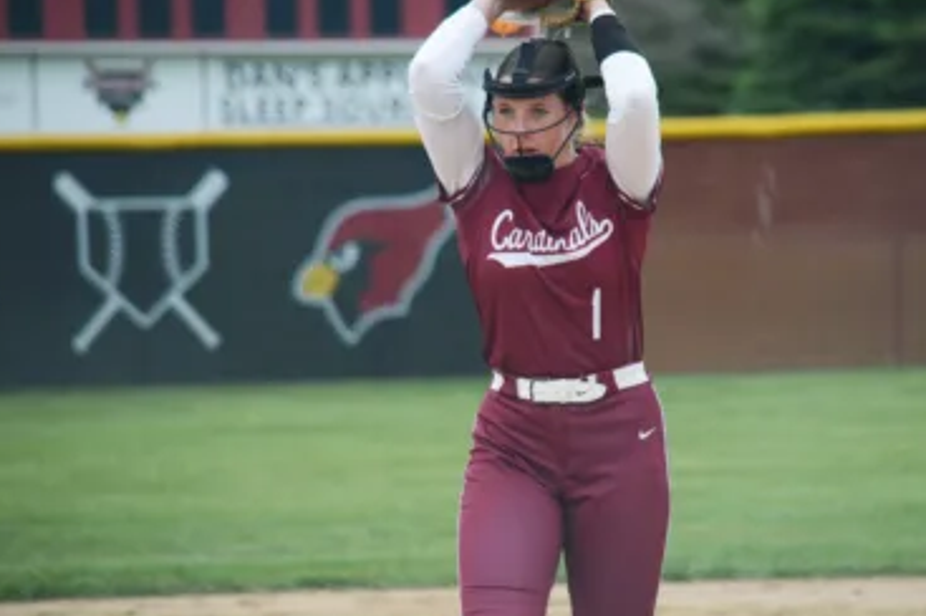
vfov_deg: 3.5
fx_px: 9945
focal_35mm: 387
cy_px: 305
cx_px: 529
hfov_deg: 5.3
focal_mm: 210
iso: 800
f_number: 5.3
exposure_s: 1/2000
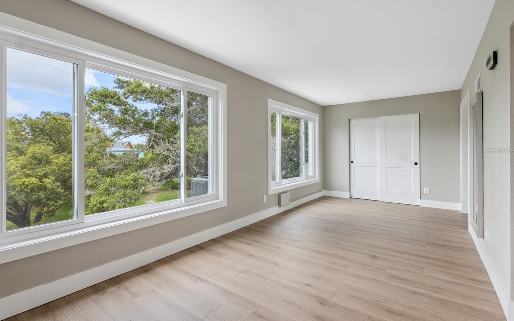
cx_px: 248
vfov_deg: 67.9
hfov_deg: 94.3
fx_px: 238
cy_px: 150
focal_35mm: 17
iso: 400
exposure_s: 1/60
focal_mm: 16
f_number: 8
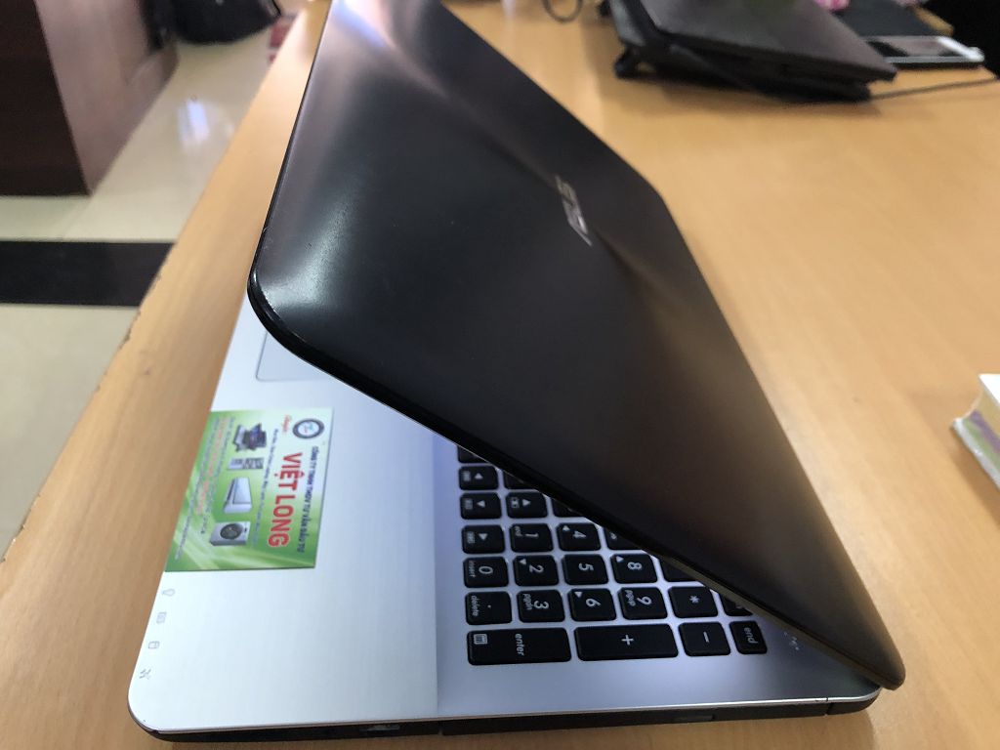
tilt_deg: -38.7
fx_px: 809
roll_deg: -2.5
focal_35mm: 28
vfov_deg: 49.7
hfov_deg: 63.4
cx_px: 500
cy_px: 375
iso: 80
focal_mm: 3.99
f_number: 1.8
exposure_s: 1/17
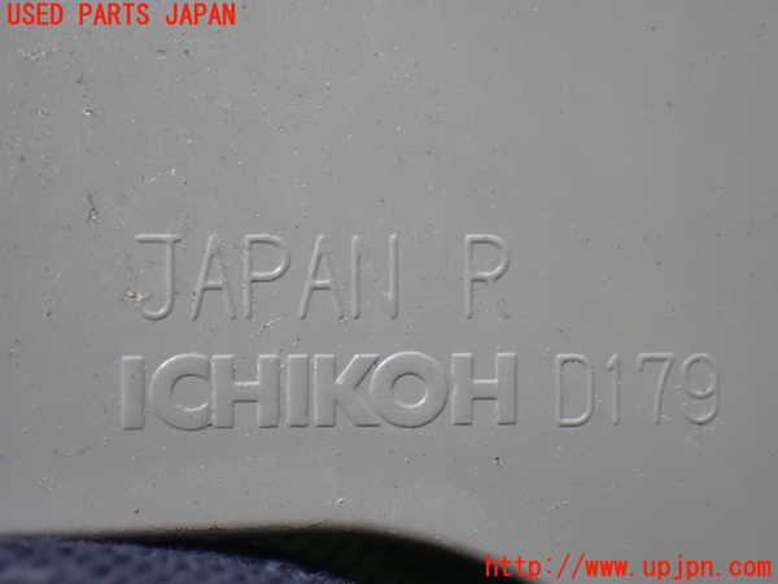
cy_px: 292
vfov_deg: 14.8
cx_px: 389
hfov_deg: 19.6
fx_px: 2248
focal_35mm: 100
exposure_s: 1/20
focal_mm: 18
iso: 1600
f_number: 4.9
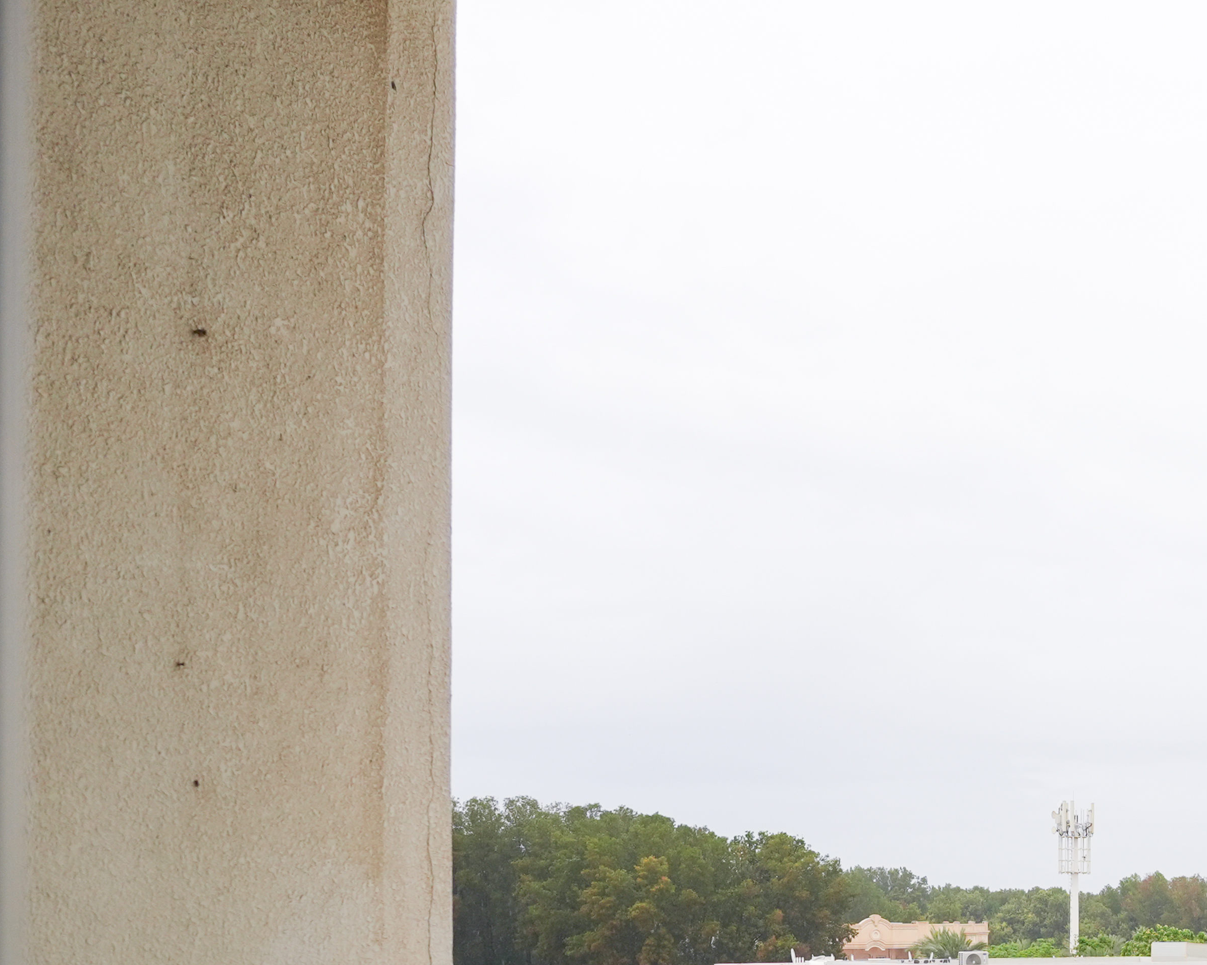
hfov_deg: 29.4
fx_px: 1964
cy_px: 900
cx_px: 1444
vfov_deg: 26.5
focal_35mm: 55
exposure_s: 1/500
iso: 320
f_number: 4.5
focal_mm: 20
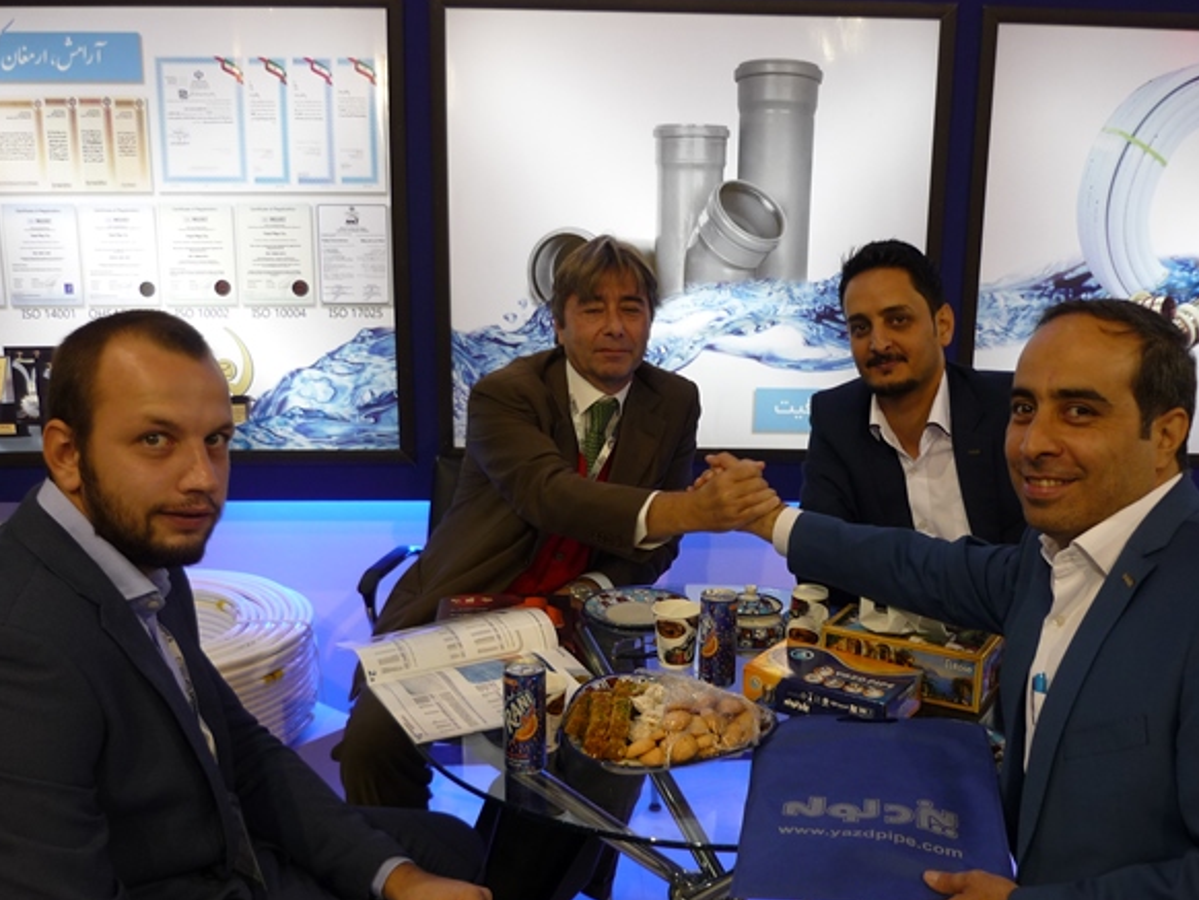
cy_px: 492
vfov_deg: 38.7
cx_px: 633
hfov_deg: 50.1
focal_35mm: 37
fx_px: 1282
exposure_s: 1/30
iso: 100
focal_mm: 5.5
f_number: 2.8
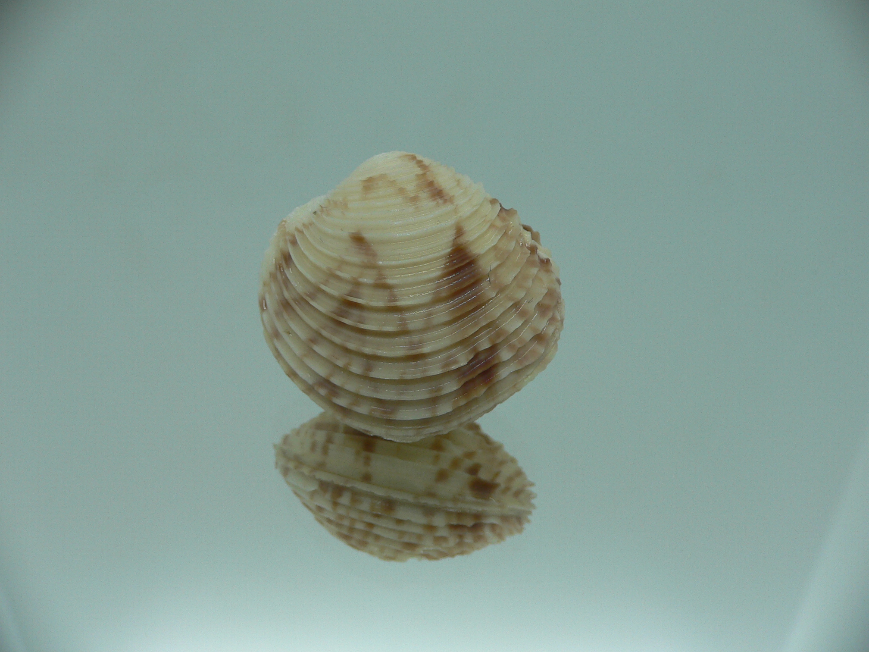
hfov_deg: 52.6
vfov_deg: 40.7
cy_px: 326
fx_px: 879
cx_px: 434
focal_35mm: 35
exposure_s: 1/60
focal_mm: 4.6
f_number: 2.8
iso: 80
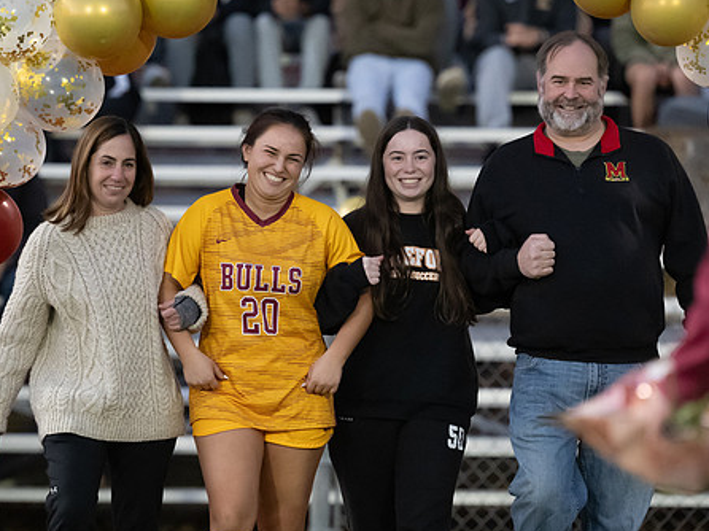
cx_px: 371
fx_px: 6448
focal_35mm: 315
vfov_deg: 4.7
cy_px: 293
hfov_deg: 6.3
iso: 7200
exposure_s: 1/500
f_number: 2.8
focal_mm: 170
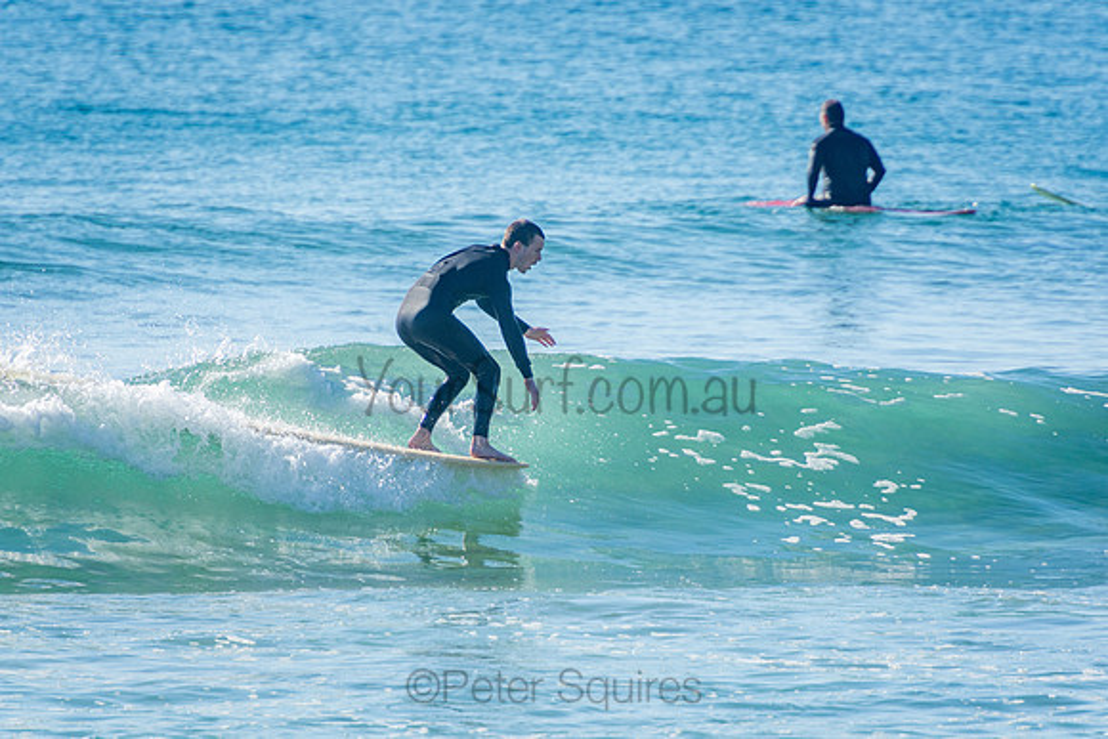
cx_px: 554
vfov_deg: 2.3
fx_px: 18470
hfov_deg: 3.4
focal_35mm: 600
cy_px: 370
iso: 220
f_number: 5.6
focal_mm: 400
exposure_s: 1/1250
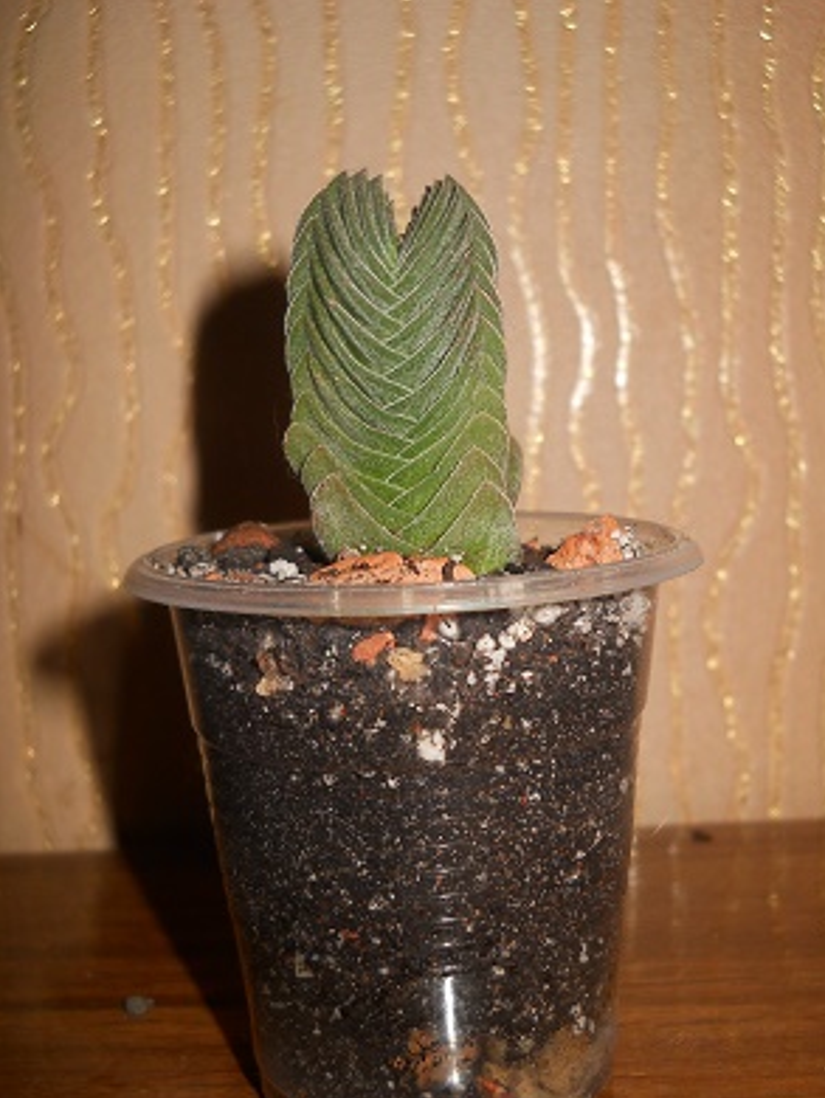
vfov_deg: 44.8
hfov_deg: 34.4
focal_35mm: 42
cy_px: 557
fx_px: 1333
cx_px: 420
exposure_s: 1/30
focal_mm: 6.72
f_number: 5.5
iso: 80
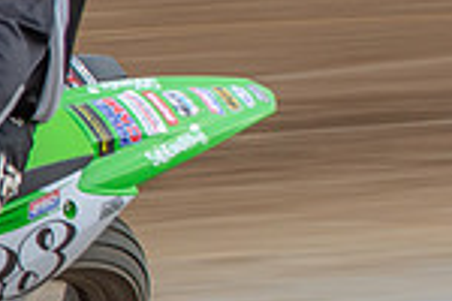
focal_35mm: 369
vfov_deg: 3.7
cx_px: -490
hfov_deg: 5.5
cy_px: 151
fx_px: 4633
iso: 320
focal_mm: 52
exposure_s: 1/125
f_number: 8
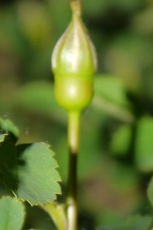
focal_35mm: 293
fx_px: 1869
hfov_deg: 4.7
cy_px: 252
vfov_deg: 7.0
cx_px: 116
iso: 160
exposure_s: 1/125
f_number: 5.6
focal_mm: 42
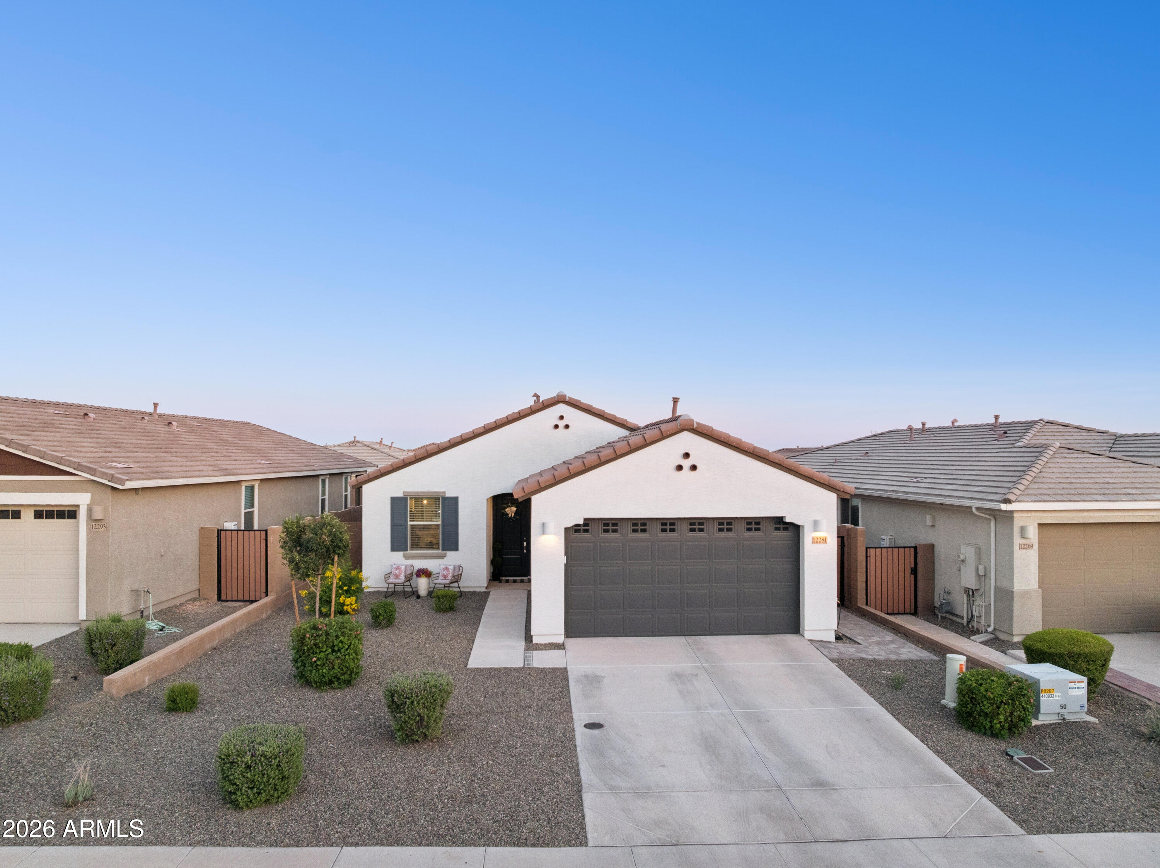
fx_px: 804
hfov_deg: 71.6
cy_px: 434
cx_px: 580
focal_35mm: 24
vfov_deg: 56.8
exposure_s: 1/100
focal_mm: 12.3
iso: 400
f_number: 5.6
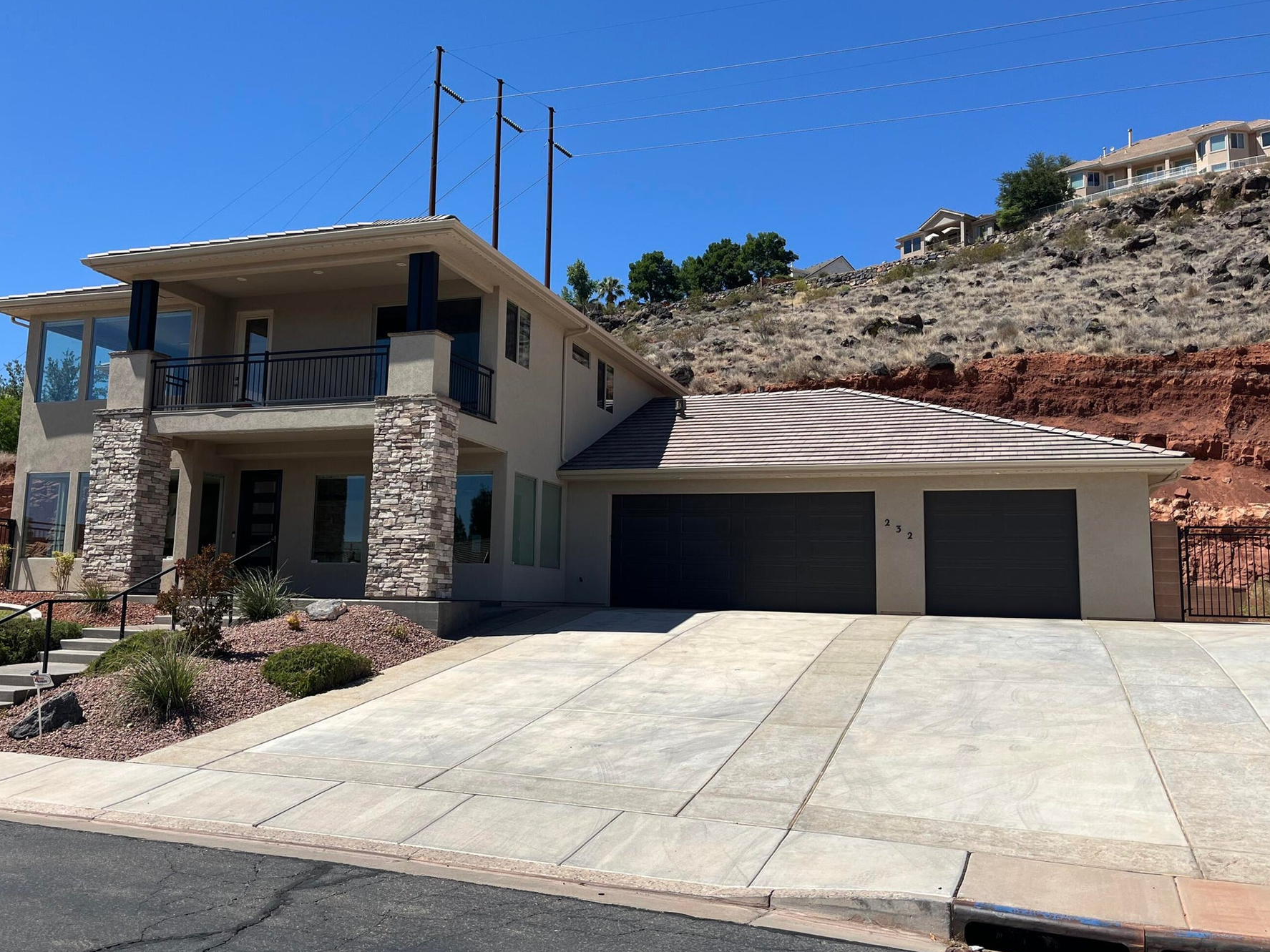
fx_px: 1101
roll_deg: -1.7
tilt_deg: +7.4
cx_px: 578
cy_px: 451
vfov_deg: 46.8
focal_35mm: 30
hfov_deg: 59.9
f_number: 1.6
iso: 50
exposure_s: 1/4484
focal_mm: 5.1
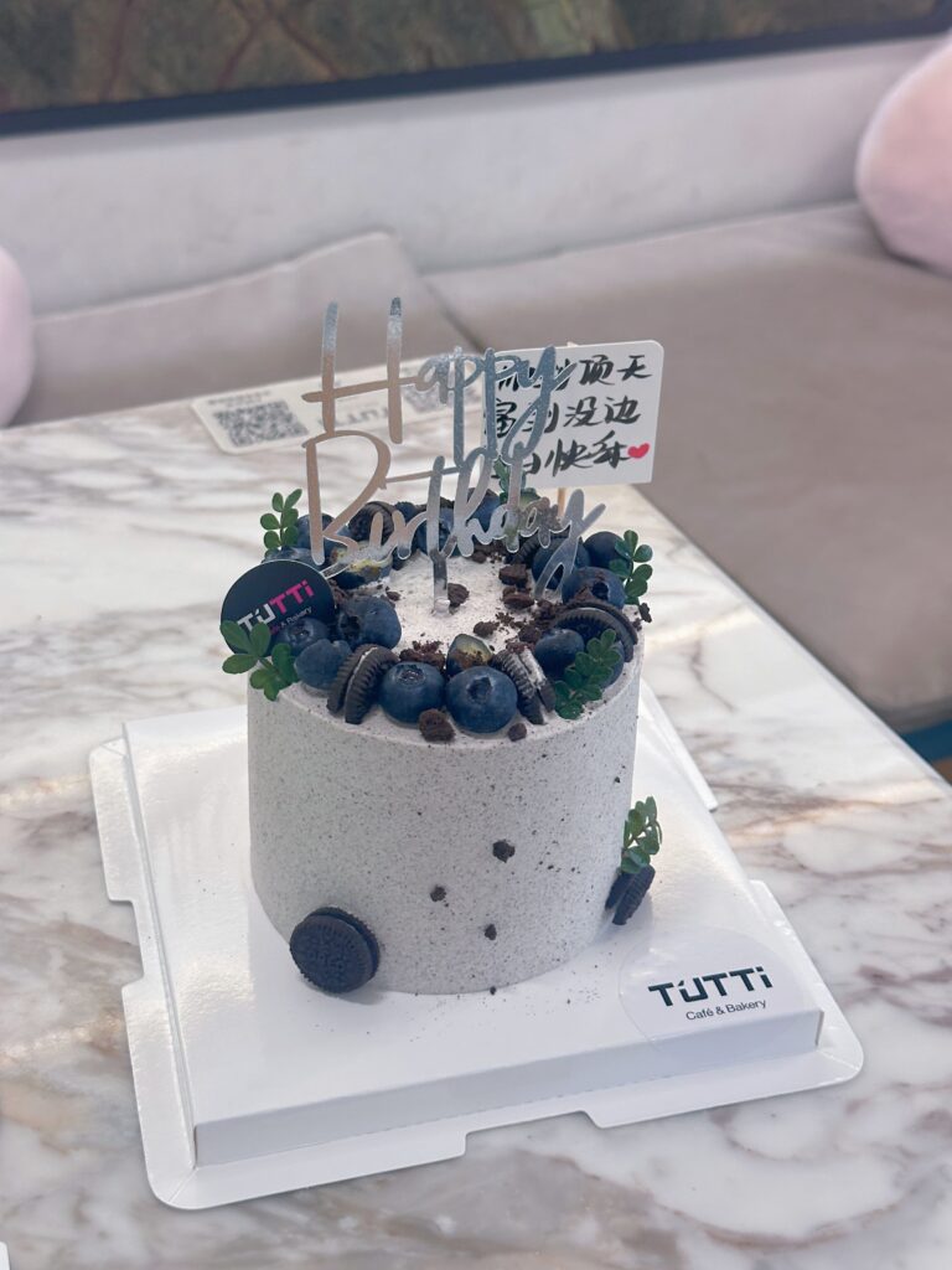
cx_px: 476
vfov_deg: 39.7
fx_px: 1760
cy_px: 635
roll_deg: -2.0
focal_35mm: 48
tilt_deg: -33.5
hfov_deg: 30.3
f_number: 1.78
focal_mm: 6.86
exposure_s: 1/50
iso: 160
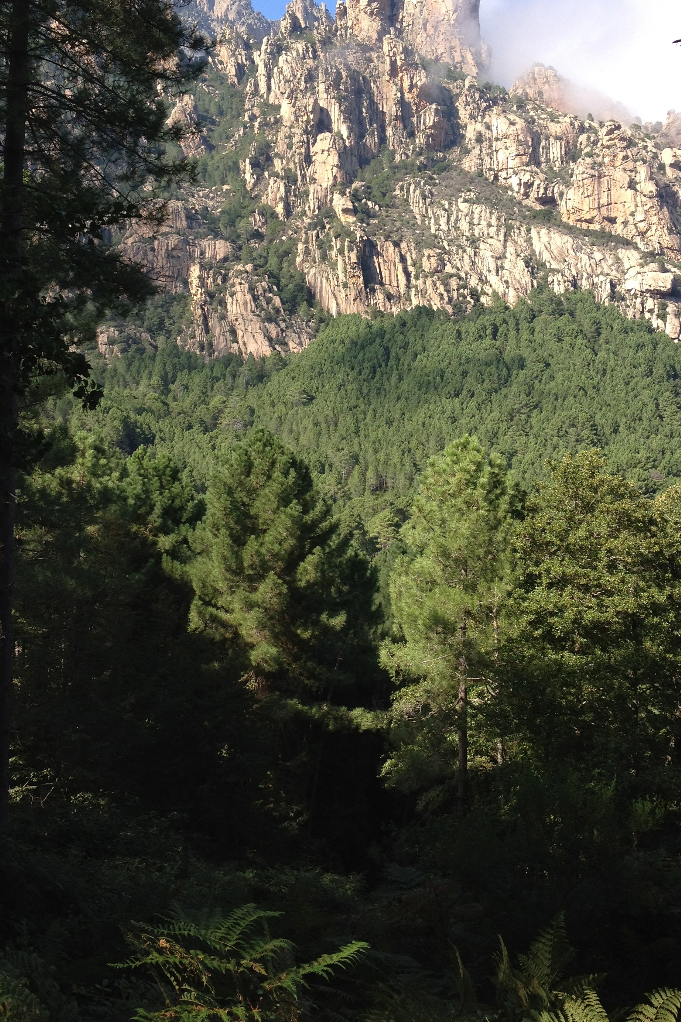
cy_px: 410
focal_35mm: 45
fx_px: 1277
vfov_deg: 43.4
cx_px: 316
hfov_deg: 29.9
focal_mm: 4.28
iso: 64
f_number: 2.4
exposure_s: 1/649
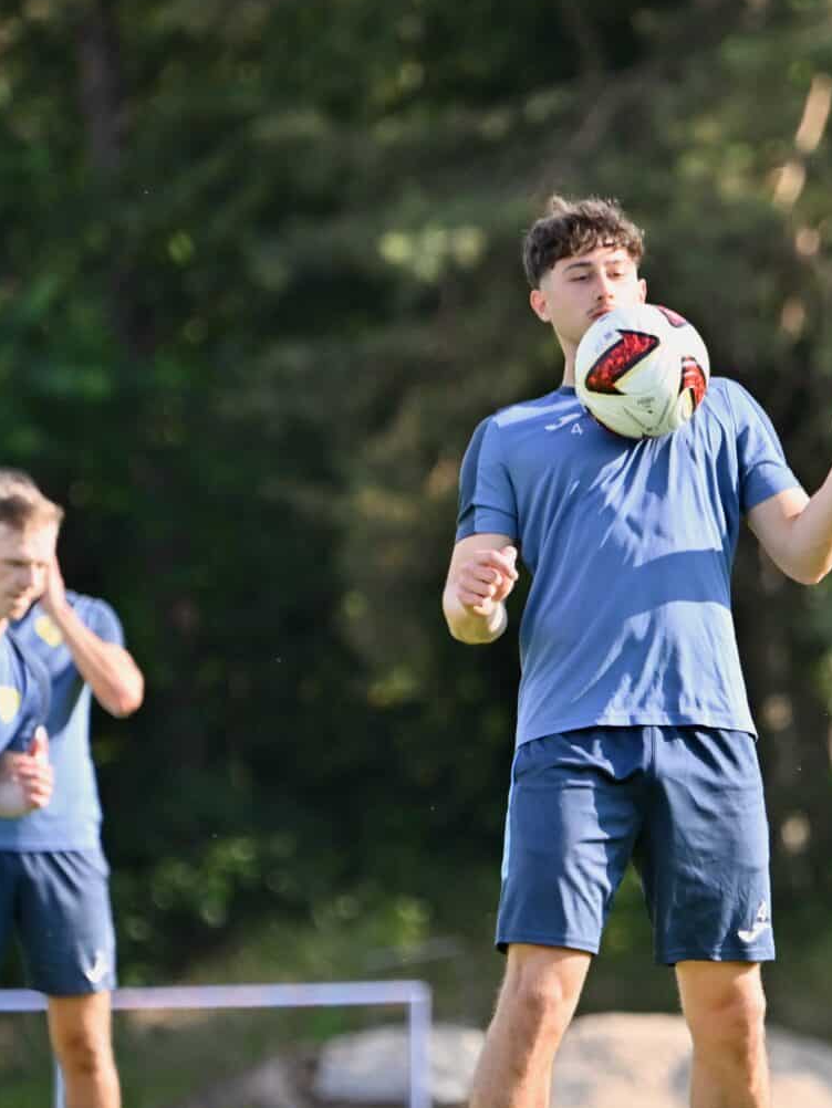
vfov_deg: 3.0
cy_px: 727
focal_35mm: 668
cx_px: 828
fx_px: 21398
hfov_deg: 2.2
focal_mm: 340
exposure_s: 1/1600
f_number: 5.6
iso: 640
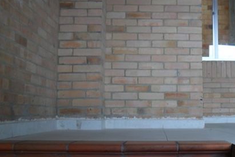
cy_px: 73
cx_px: 186
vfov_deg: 23.0
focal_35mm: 59
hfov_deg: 33.0
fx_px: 385
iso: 80
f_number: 3
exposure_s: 1/30
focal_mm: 6.3
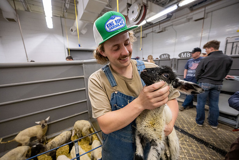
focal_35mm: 14
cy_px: 80
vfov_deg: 81.2
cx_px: 120
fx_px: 93
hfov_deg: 104.2
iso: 3200
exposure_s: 1/200
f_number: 4
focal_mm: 14
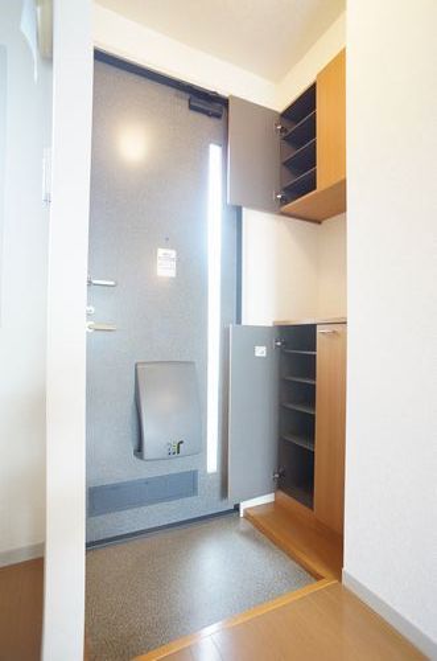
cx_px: 218
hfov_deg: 52.9
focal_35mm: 24
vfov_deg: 73.9
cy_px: 330
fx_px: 439
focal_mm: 16
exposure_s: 1/60
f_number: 3.5
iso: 1250
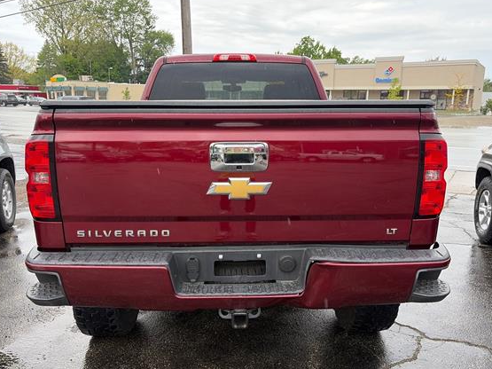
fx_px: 426
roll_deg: +0.4
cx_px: 242
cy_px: 186
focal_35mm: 30
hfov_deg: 60.0
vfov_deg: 46.8
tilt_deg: -12.2
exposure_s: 1/571
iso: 64
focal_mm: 5.96
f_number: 1.6
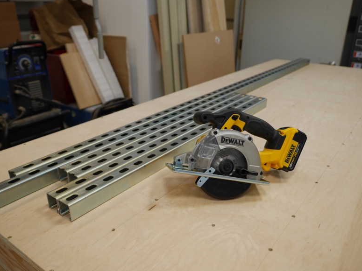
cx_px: 178
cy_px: 138
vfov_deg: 45.4
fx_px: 324
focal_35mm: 31
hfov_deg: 58.4
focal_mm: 15
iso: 200
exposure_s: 1/160
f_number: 2.2
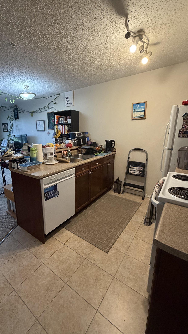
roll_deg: +0.5
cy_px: 164
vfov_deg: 99.4
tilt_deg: -13.0
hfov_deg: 66.2
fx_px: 142
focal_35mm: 16
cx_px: 72
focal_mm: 2.22
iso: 400
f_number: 2.2
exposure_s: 1/60
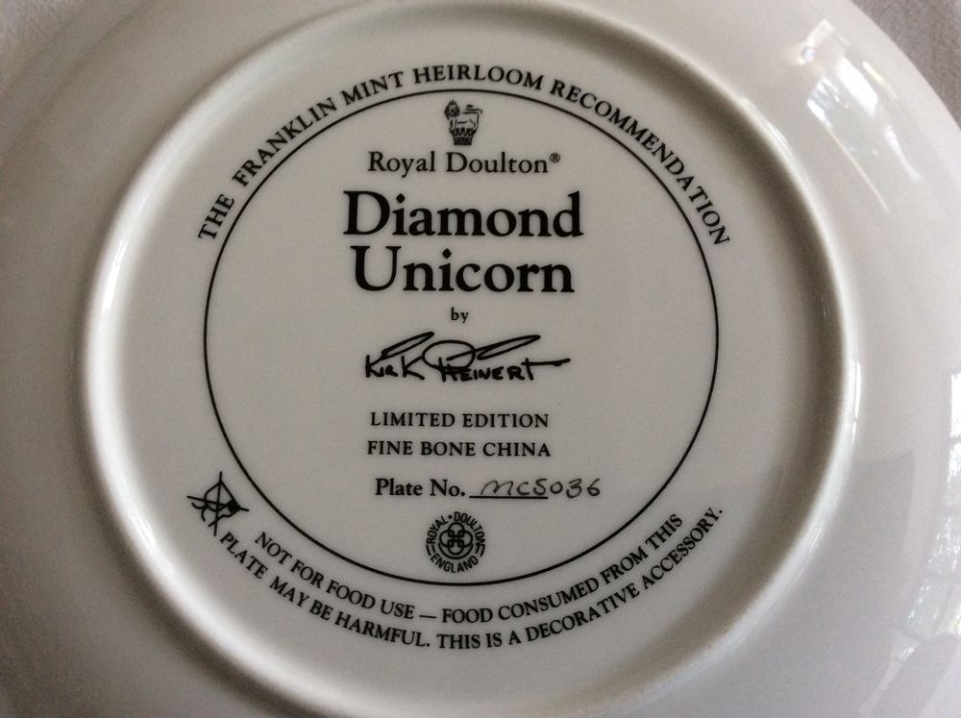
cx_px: 480
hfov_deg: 56.9
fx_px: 887
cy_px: 359
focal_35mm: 32
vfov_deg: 44.1
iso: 80
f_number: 2.4
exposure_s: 1/25
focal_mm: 3.3
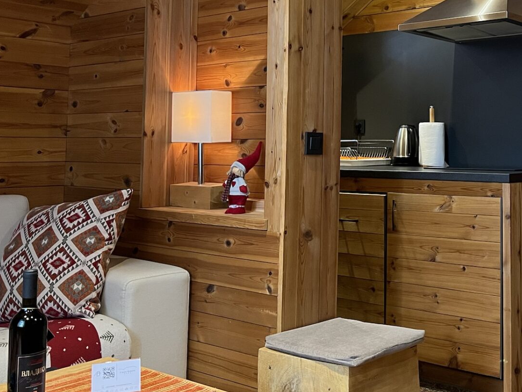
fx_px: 694
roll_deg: -0.3
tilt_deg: +2.1
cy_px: 115
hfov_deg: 39.2
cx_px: 435
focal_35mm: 46
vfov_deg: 31.2
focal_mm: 5.7
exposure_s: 1/50
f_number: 1.5
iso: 250
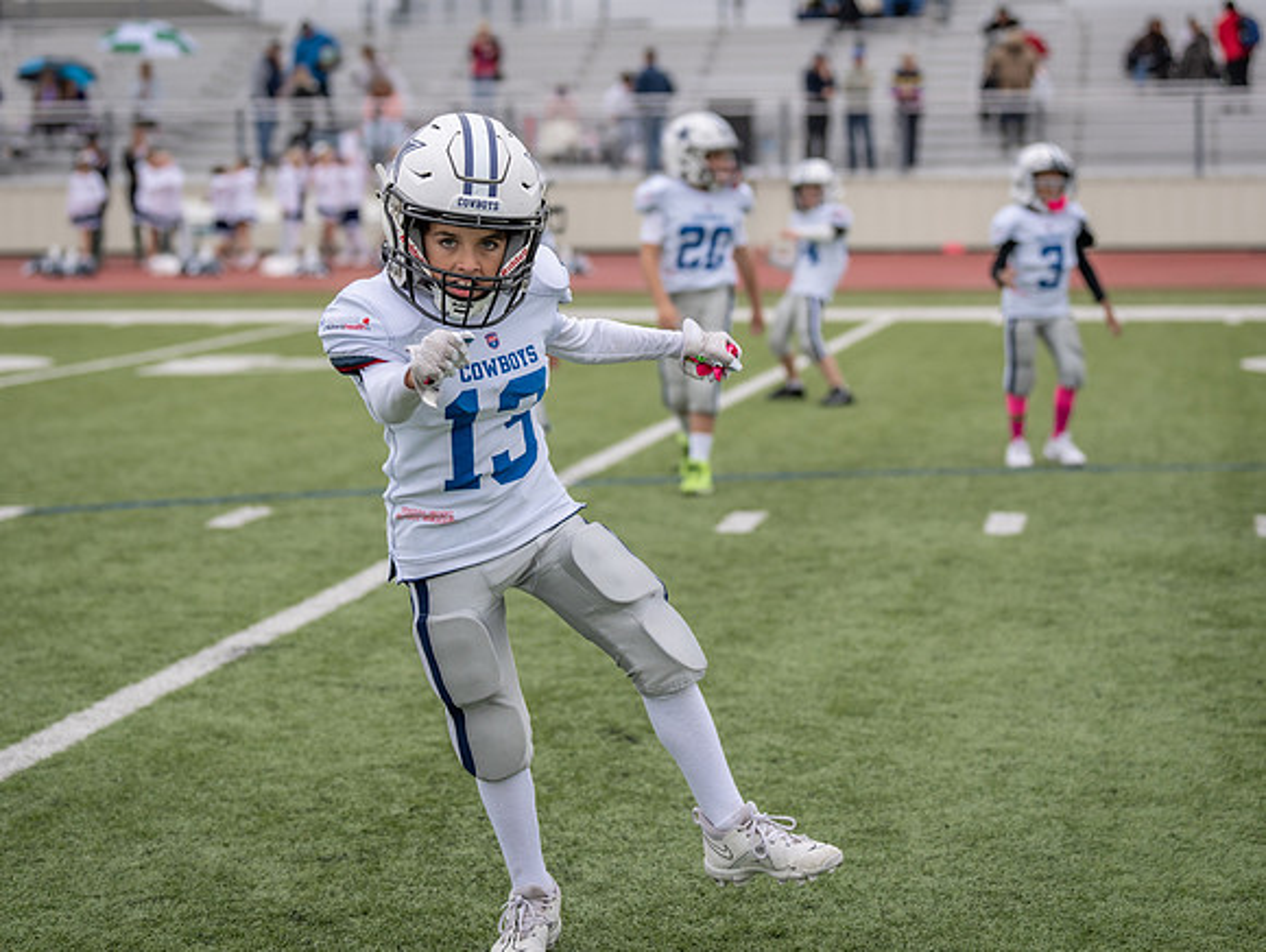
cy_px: 344
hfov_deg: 19.7
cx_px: 523
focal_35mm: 100
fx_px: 3647
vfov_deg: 14.8
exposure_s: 1/1250
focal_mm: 70
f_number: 2.8
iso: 200
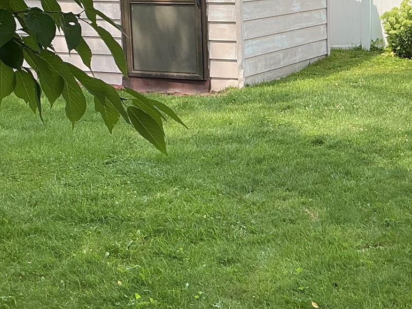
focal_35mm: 77
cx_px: 297
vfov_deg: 19.1
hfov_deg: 25.1
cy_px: 129
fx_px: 916
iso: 25
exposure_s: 1/551
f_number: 1.8
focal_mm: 3
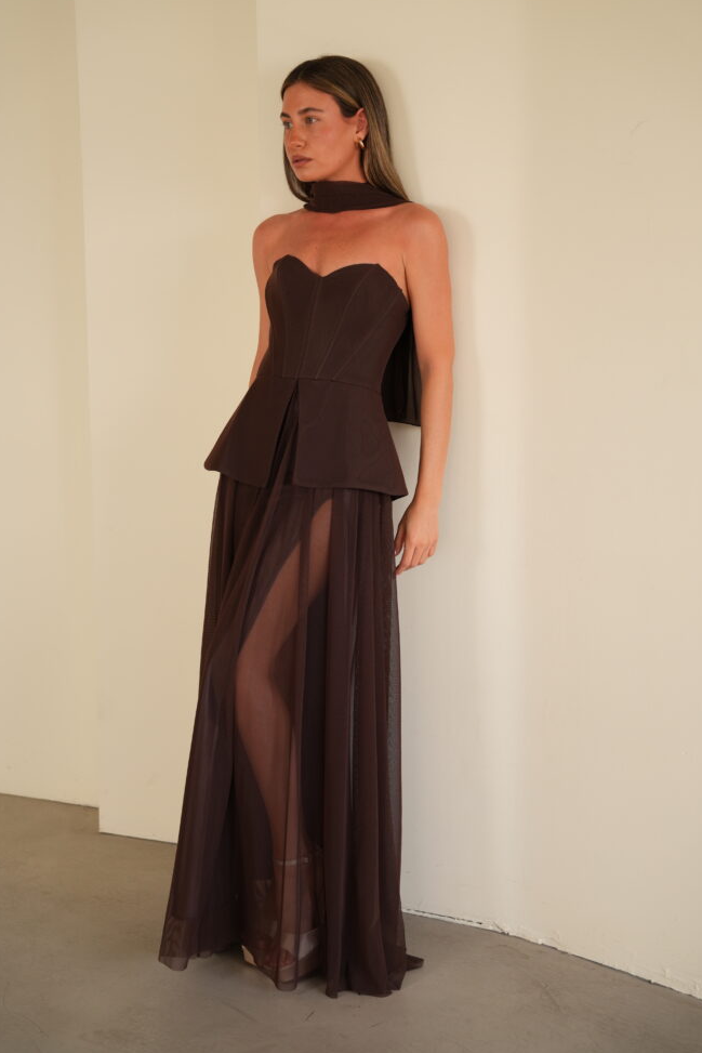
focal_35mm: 58
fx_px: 1696
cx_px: 337
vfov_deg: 34.5
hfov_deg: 23.4
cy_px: 482
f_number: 4
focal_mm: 53
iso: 400
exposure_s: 1/125
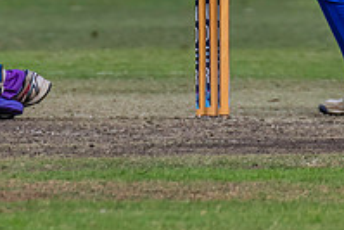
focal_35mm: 2028
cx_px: -169
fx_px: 19392
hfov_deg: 1.0
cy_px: -93
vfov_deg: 0.7
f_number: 7.1
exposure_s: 1/2500
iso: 800
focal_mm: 500
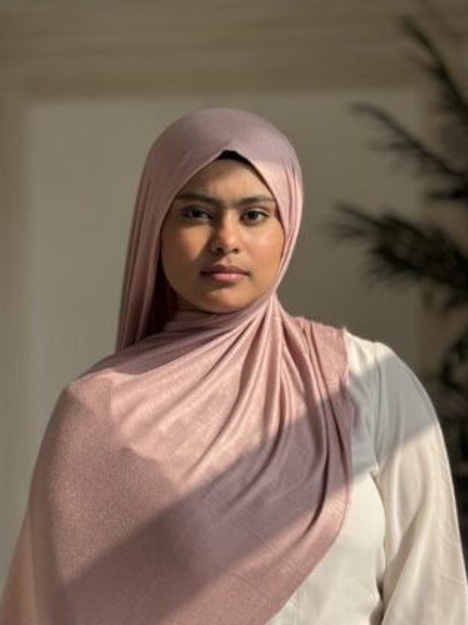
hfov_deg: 16.2
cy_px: 409
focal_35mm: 91
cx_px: 209
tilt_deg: -2.4
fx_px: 1642
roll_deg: -0.1
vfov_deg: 21.5
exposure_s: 1/3817
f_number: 1.78
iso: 64
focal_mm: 6.76
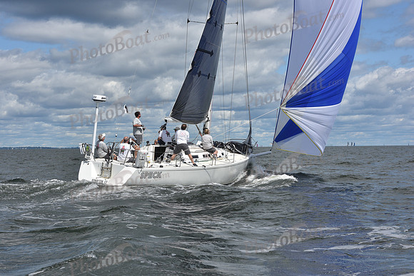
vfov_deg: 19.5
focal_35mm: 70
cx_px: 207
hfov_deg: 28.8
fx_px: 805
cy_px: 138
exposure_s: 1/800
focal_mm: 70
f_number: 11
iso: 250
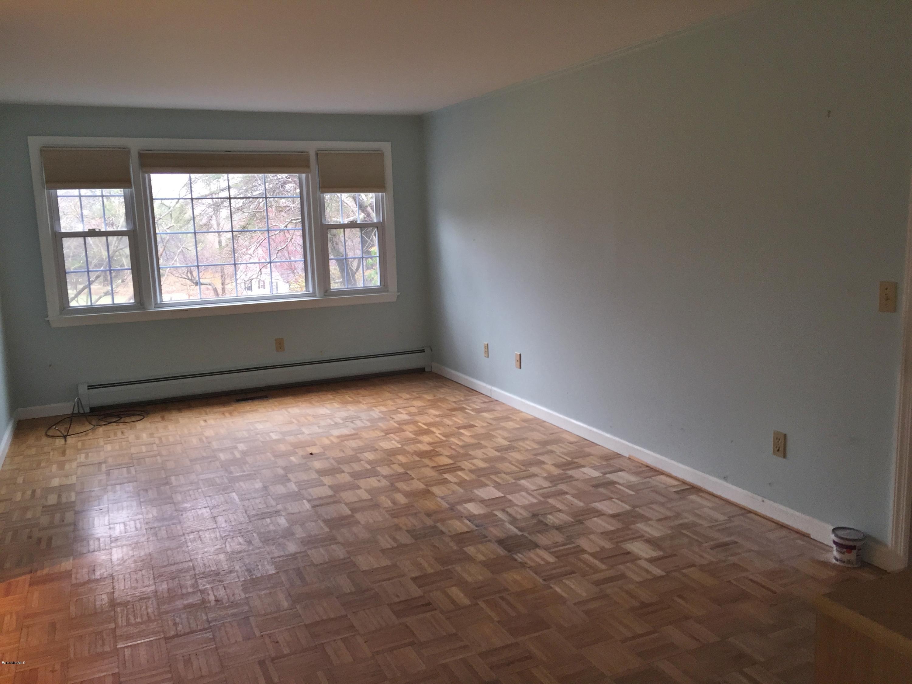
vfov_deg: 48.2
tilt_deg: -9.1
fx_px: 764
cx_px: 456
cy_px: 342
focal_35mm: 29
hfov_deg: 61.7
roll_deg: +1.6
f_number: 2.2
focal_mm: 4.15
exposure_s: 1/30
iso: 64
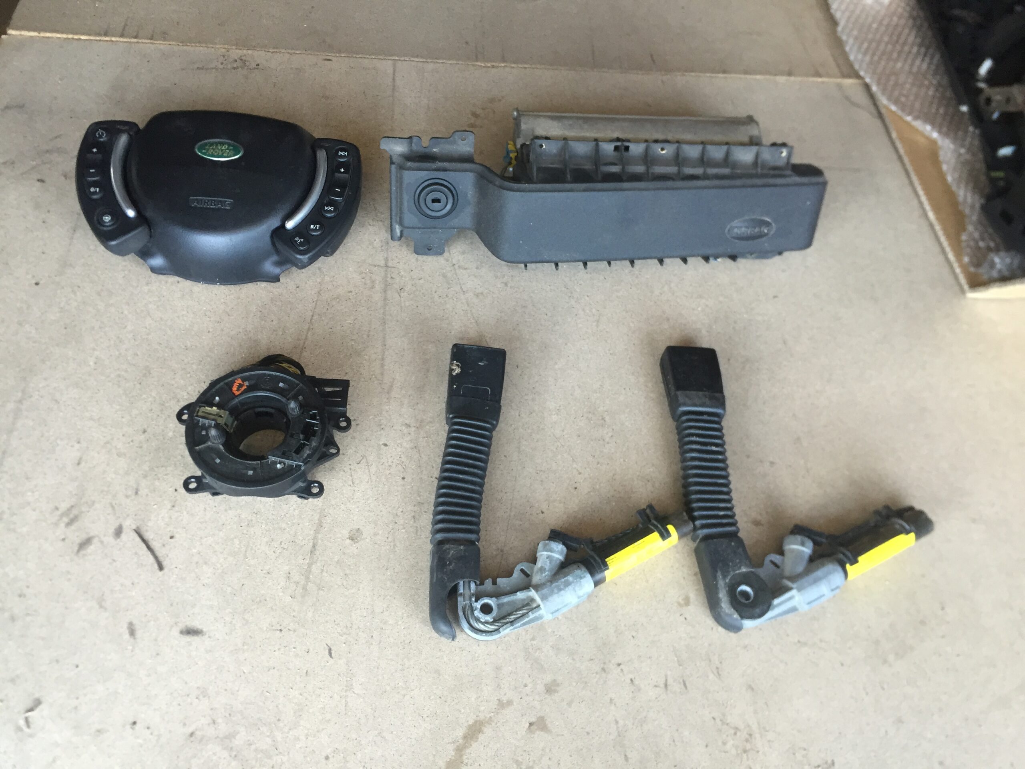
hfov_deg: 61.7
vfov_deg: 48.2
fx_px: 859
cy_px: 384
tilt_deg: -54.5
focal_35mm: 29
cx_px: 512
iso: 64
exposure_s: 1/33
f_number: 2.2
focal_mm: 4.15
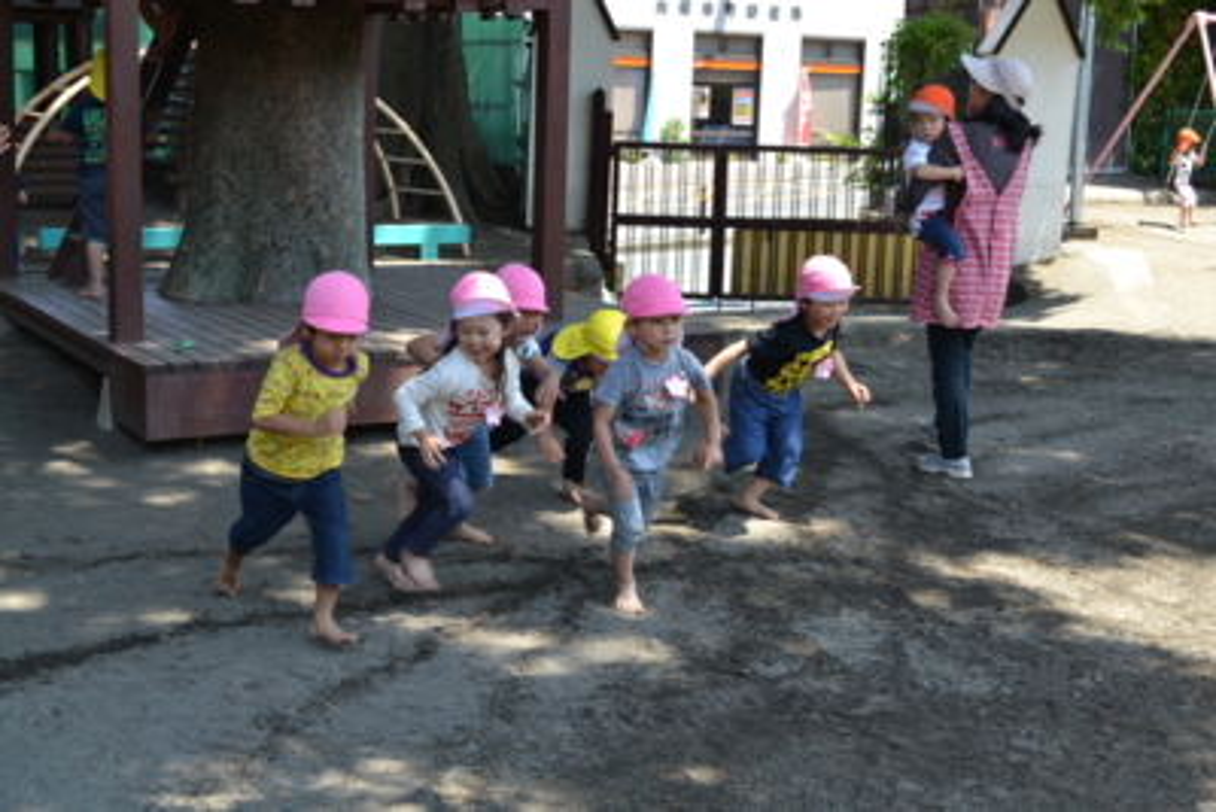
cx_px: 608
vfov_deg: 26.5
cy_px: 406
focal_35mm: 51
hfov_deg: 38.9
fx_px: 1723
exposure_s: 1/125
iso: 180
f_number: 5.6
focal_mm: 34
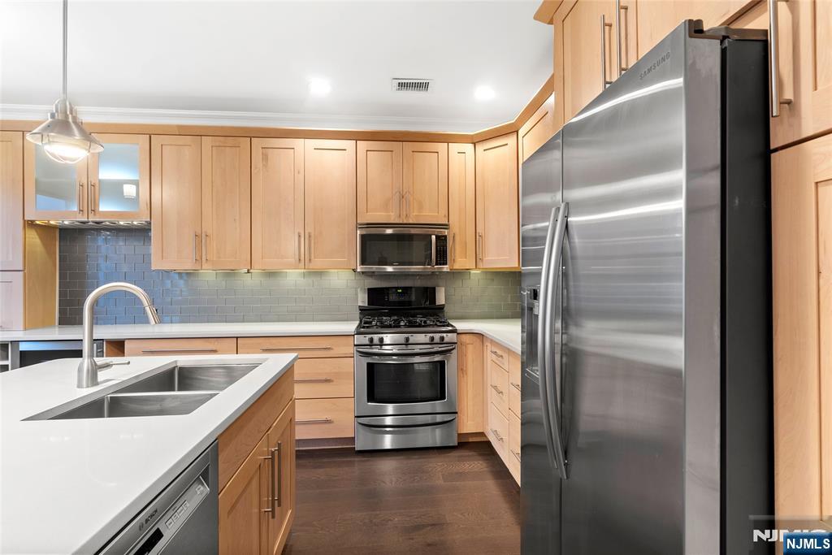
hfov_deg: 96.7
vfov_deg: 73.8
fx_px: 370
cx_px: 416
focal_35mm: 16
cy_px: 278
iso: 250
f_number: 9
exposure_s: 3.2
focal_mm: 16
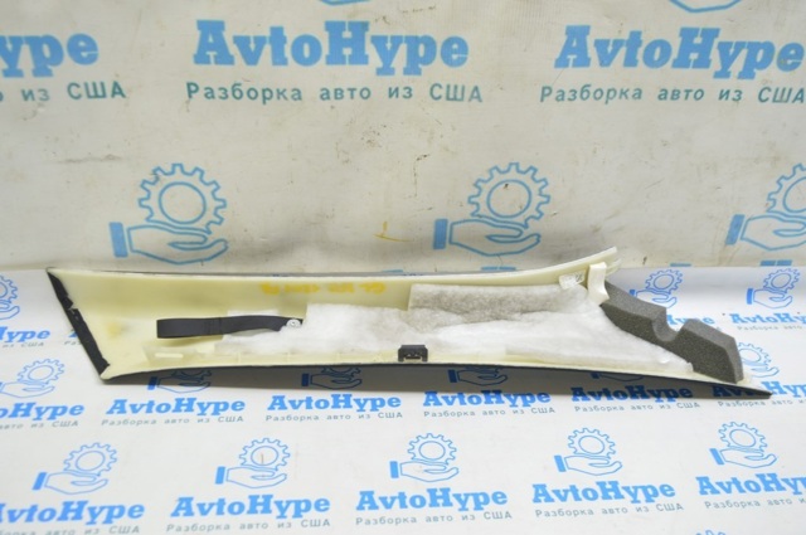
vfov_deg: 38.3
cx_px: 403
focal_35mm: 34
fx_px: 771
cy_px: 268
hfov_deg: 55.2
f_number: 5.6
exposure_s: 1/15
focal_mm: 23
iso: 400
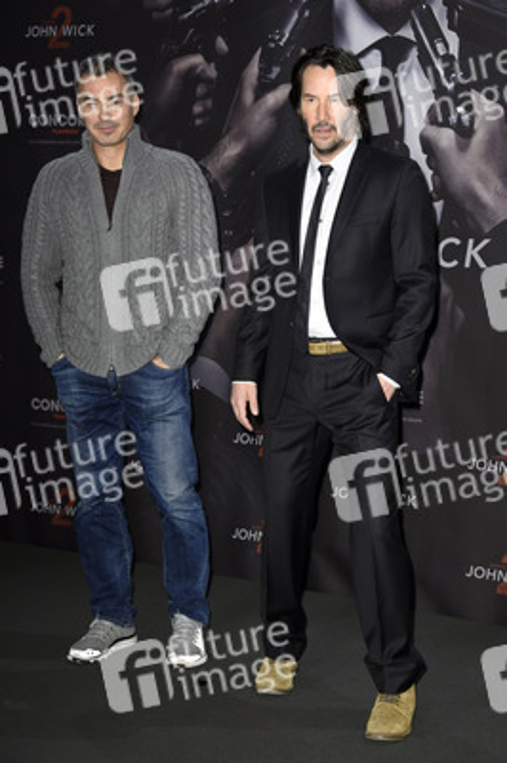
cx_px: 254
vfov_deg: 29.7
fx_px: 1439
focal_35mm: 68
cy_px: 382
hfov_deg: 20.0
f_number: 5
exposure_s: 1/160
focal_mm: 68
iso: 800
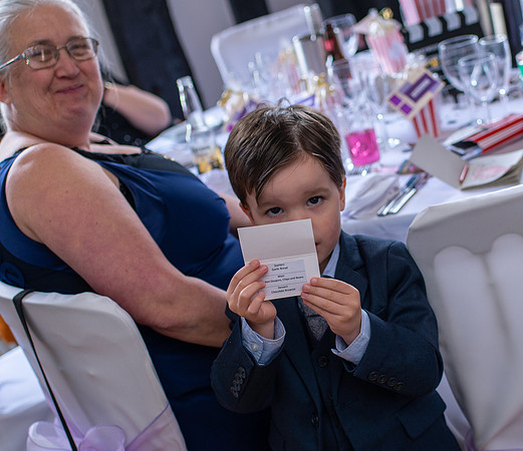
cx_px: 357
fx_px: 1031
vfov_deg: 24.7
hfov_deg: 28.2
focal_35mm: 65
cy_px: 237
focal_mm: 35
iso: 160
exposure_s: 1/100
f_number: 2.5
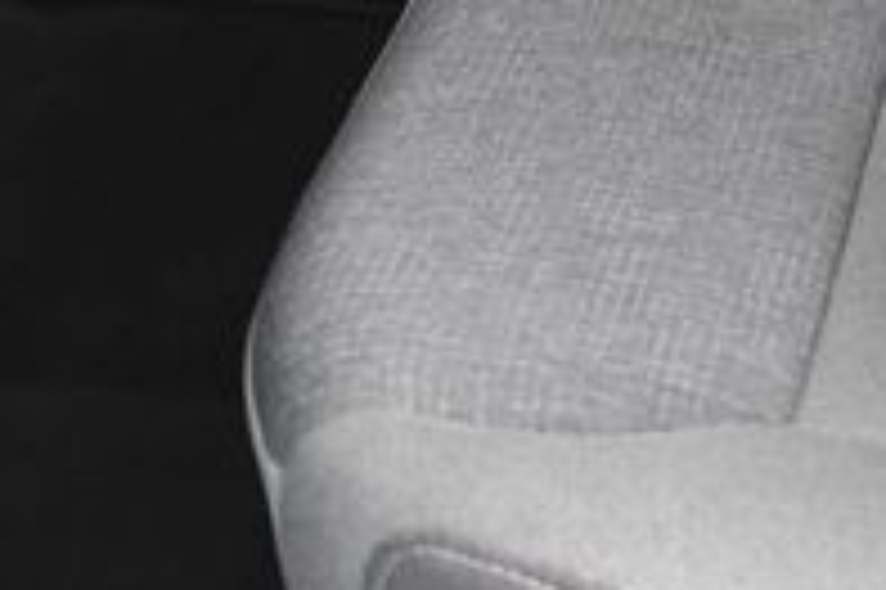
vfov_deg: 11.3
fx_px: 2877
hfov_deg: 17.0
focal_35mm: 117
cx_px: 971
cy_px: -227
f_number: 3.8
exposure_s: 1/100
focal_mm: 24
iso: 2500
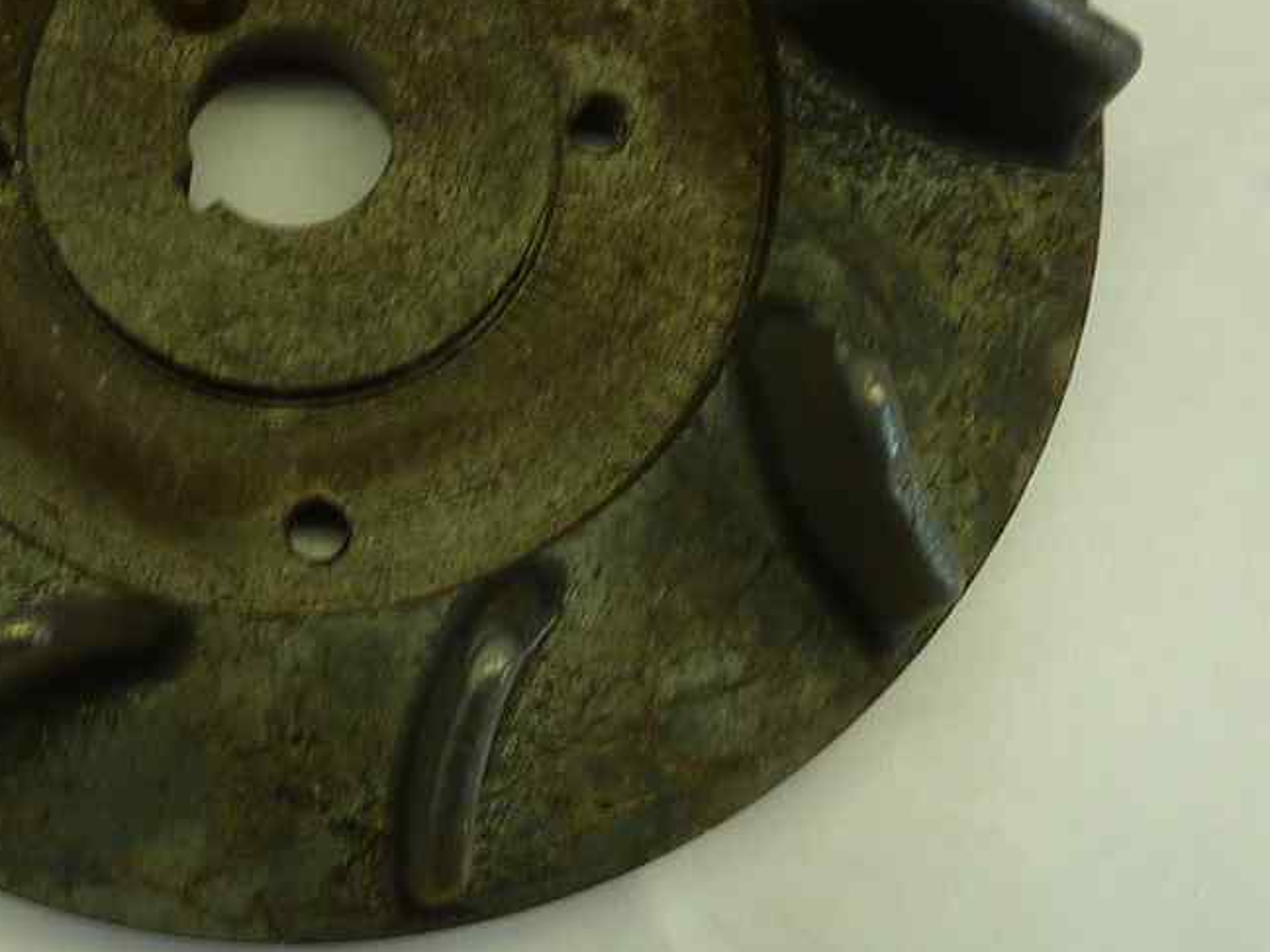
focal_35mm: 79
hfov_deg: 24.4
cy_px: 646
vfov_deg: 18.6
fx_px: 2898
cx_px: 300
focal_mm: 4.1
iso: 80
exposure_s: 1/50
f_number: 3.3
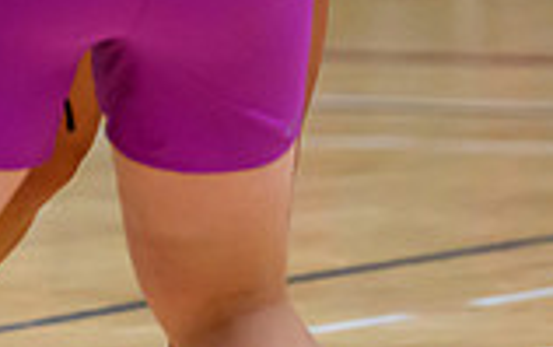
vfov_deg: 1.5
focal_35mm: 861
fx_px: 12985
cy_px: -529
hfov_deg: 2.4
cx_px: -215
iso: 5000
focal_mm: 175
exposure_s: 1/1000
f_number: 3.5
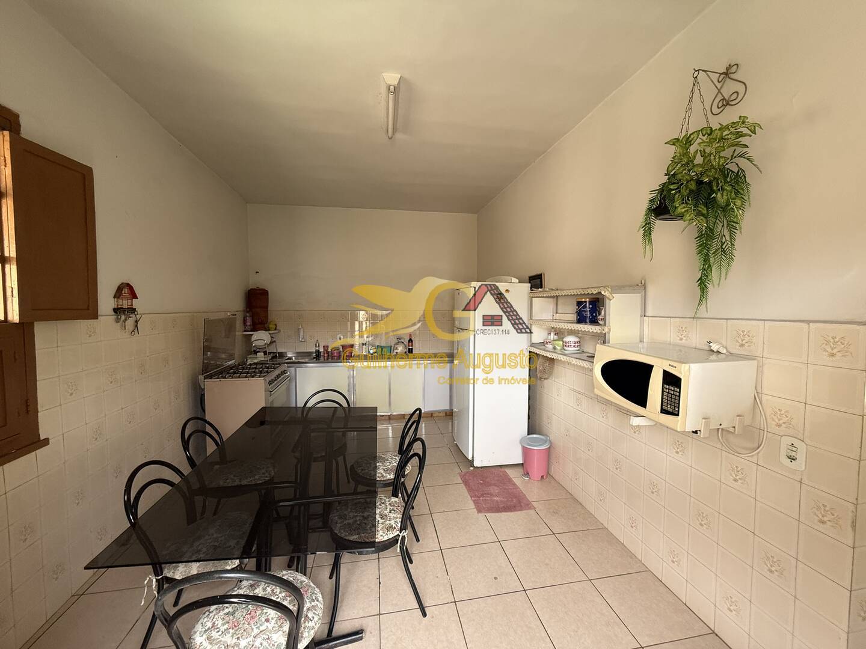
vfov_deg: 85.7
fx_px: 350
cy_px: 324
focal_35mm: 14
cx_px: 433
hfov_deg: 102.1
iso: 200
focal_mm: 2.22
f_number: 2.2
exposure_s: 1/99
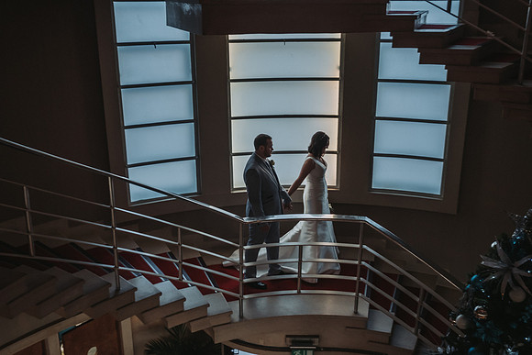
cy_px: 178
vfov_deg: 36.9
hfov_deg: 53.1
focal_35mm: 36
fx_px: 532
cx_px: 266
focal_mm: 24
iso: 800
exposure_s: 1/100
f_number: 4
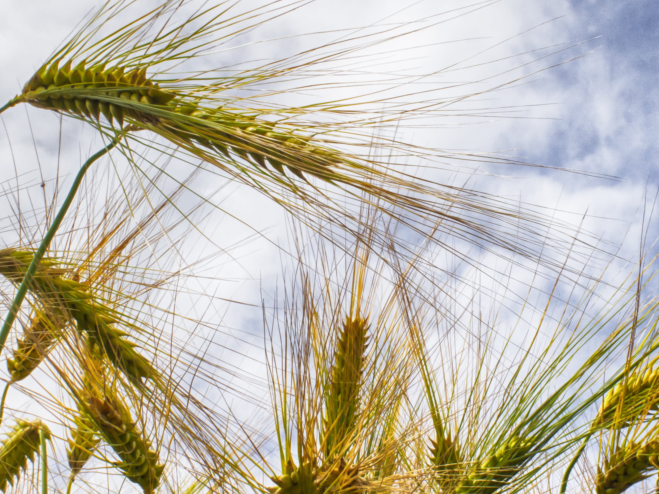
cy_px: 283
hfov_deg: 29.8
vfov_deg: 22.6
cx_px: 376
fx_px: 1238
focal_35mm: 65
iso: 800
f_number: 16
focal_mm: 17
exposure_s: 1/500
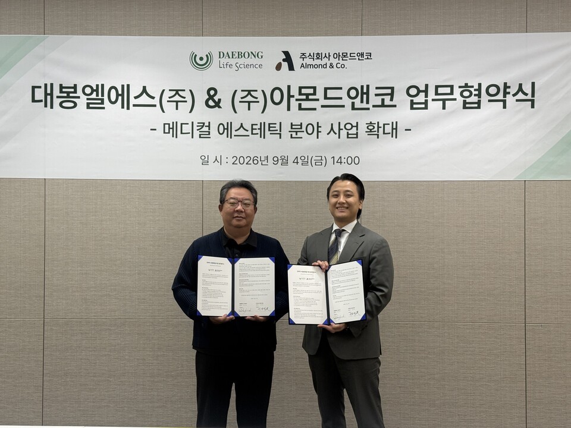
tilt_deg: -0.2
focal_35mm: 48
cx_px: 286
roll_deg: -1.1
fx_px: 792
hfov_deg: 39.7
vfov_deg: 30.3
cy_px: 214
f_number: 1.78
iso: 100
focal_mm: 6.76
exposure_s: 1/120
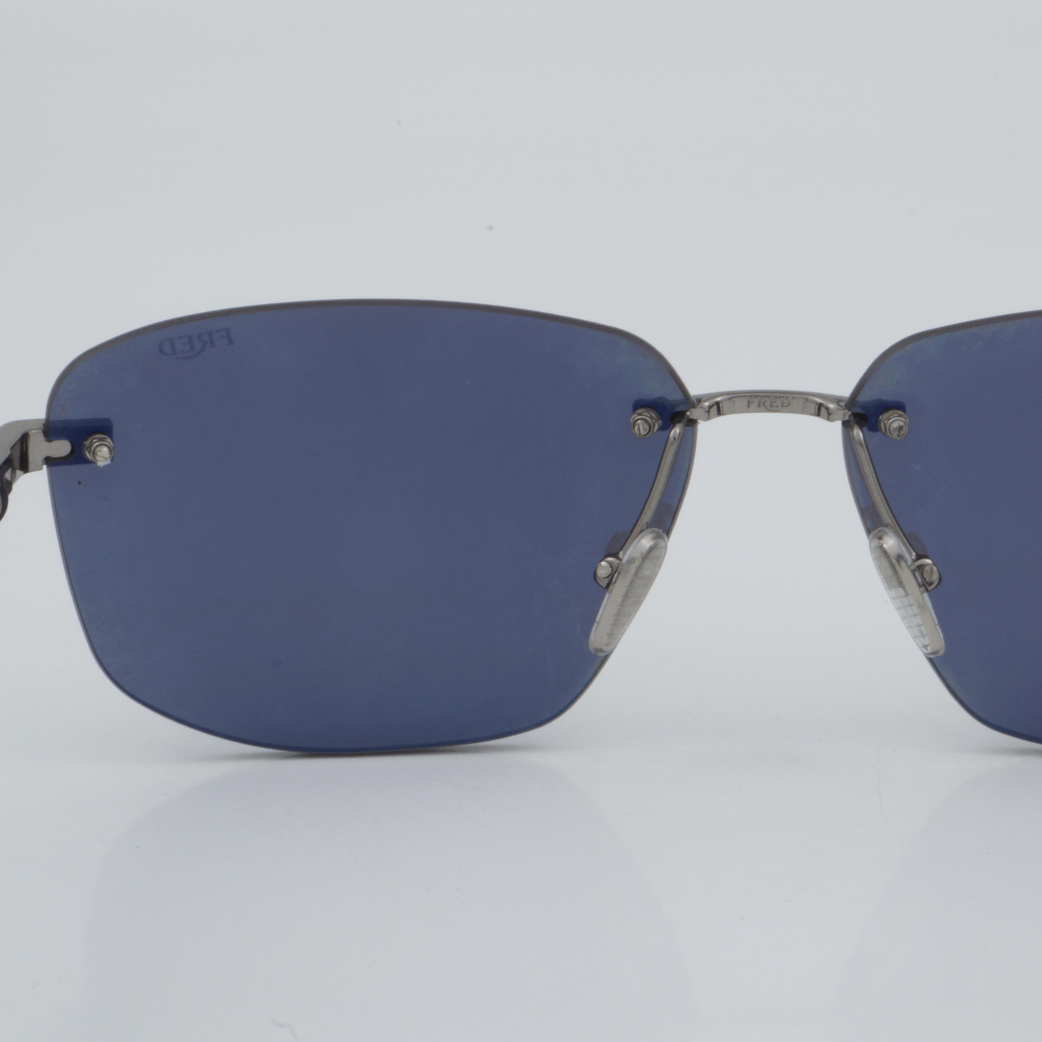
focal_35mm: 106
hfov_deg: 16.4
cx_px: 778
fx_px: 3598
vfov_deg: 16.5
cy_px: 522
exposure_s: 1/3
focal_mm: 55
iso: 100
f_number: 32
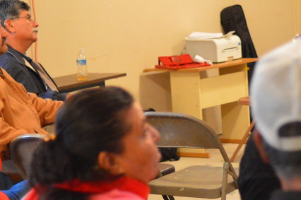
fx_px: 1054
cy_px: 61
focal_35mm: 126
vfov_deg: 10.8
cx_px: 288
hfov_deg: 16.0
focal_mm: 35
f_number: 2
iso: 1800
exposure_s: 1/125
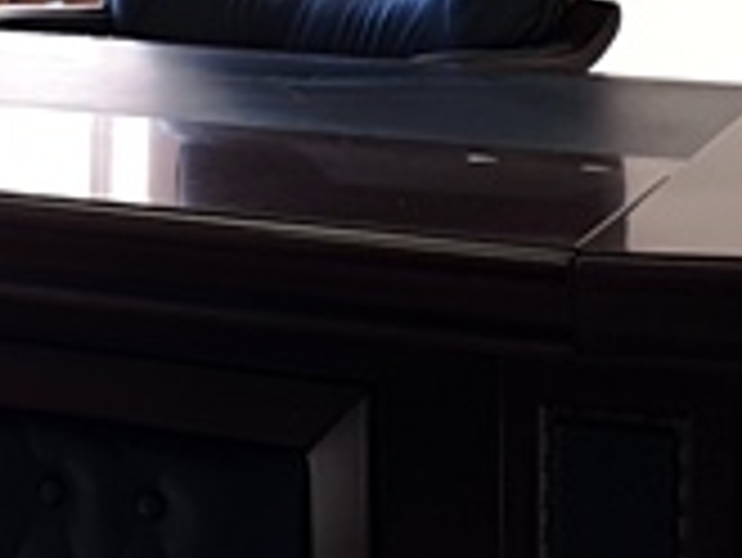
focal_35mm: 161
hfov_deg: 12.0
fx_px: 3454
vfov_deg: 9.1
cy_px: -135
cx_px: -180
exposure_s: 1/100
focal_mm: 4.3
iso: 64
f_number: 2.4
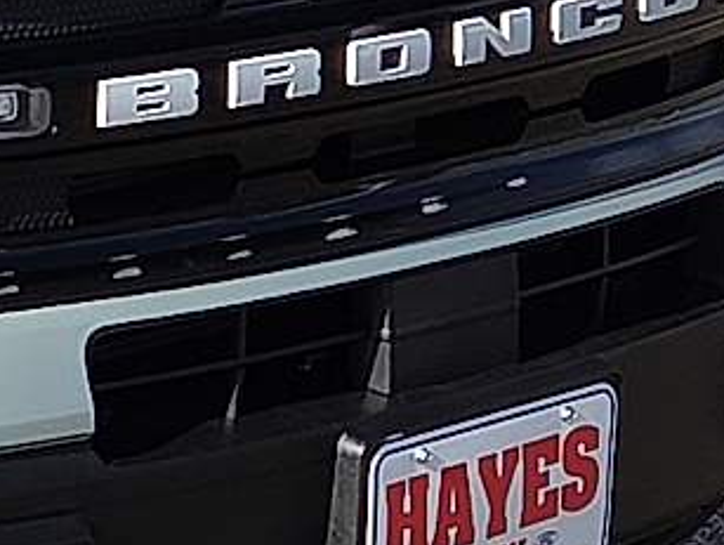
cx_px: -924
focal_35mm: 229
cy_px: -31
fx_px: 4795
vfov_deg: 6.5
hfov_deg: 8.1
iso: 77
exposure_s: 1/10000
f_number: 1.8
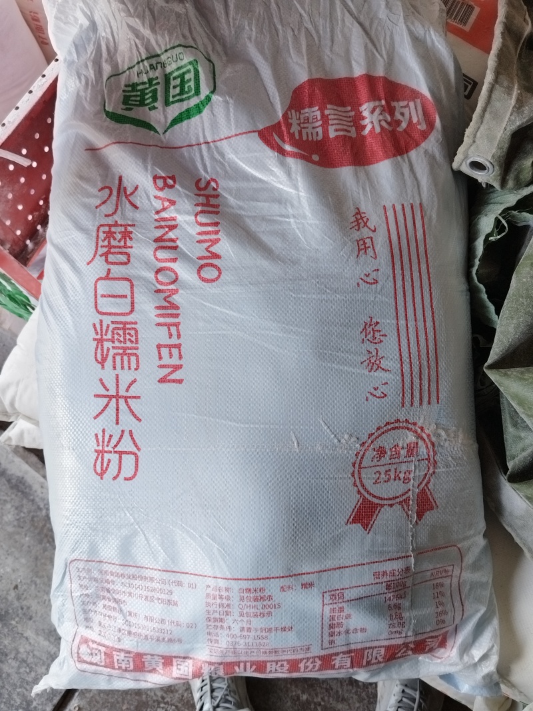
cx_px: 266
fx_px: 472
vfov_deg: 73.9
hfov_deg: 58.9
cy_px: 356
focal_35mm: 23
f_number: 1.9
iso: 252
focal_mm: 5.52
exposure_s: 1/100
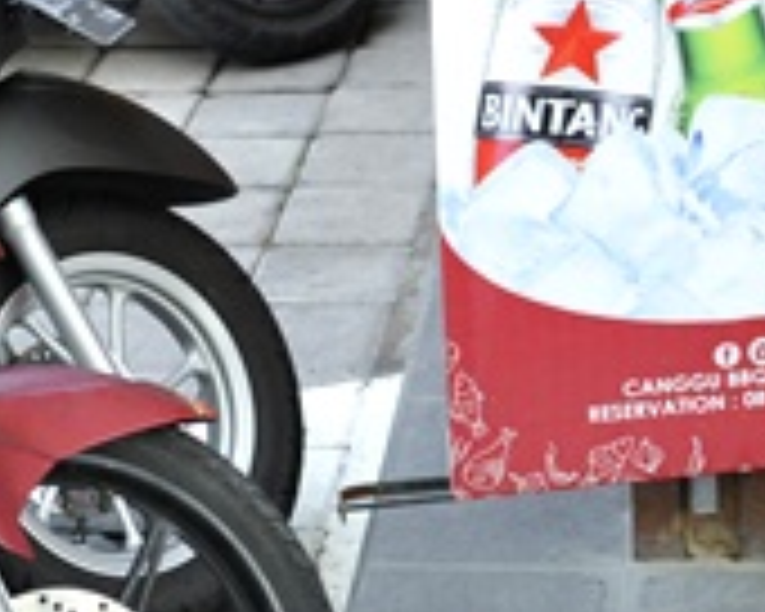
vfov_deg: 10.8
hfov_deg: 14.3
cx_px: 459
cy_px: -432
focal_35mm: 135
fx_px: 3057
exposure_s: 1/50
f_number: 3.5
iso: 250
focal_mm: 35
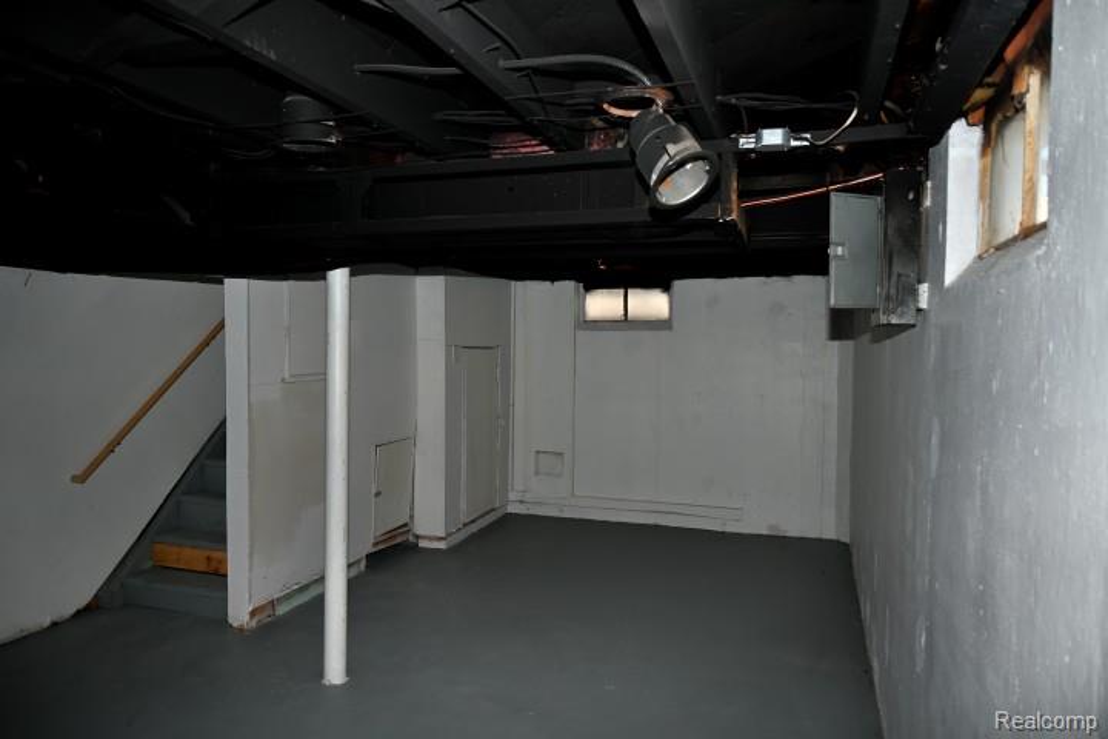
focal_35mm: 24
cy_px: 370
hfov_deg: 73.7
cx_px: 554
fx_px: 739
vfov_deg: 53.1
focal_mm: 16
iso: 100
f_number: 3.5
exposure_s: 1/200
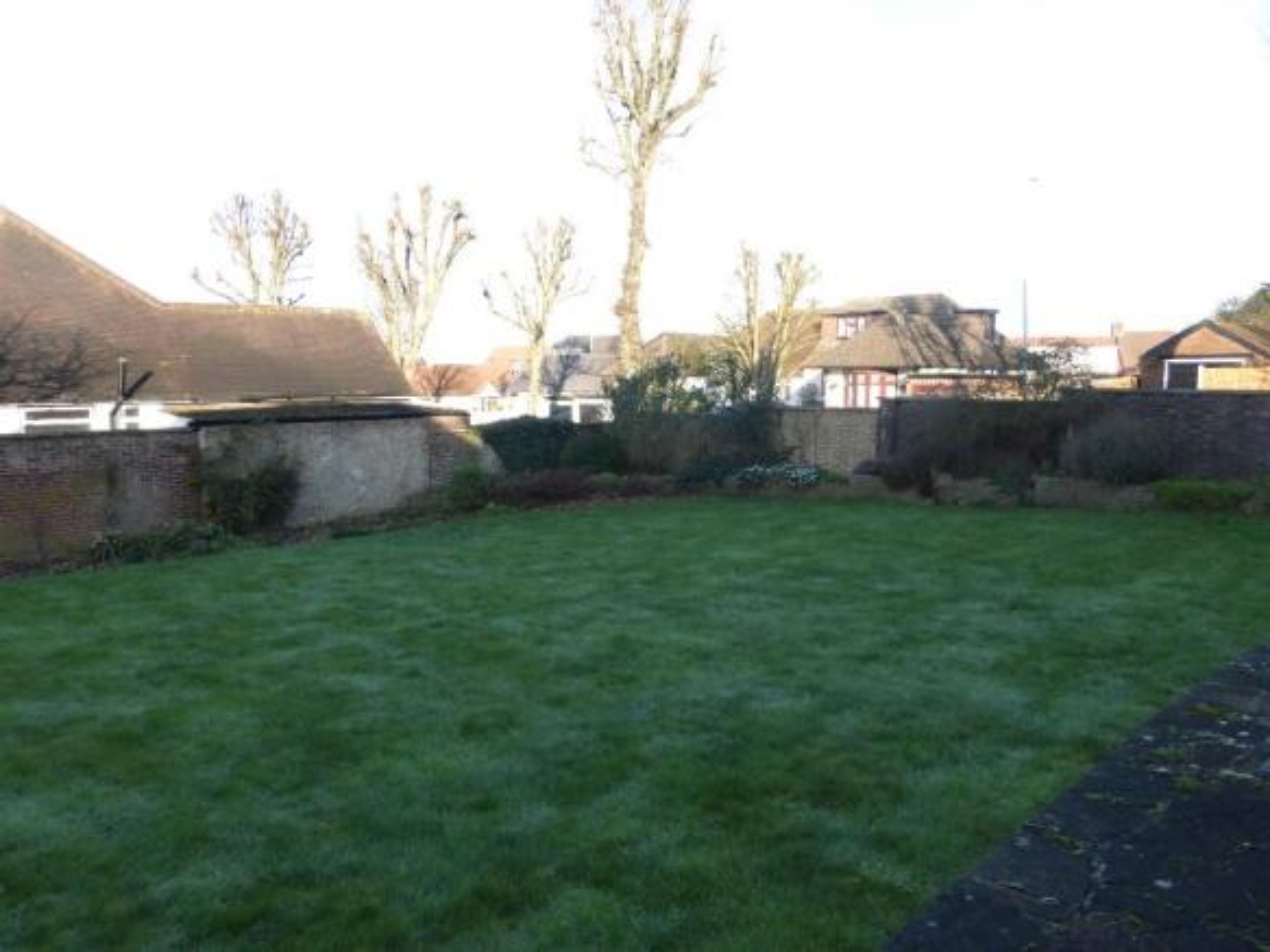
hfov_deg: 71.6
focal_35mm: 24
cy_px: 476
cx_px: 635
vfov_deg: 56.8
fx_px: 880
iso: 100
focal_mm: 4.3
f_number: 4
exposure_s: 1/125
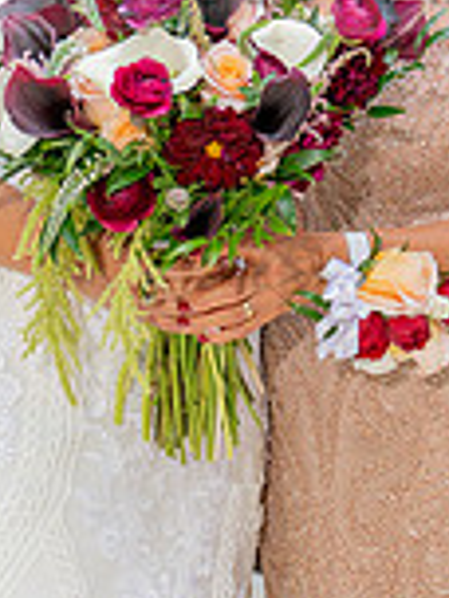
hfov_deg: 7.1
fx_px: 3615
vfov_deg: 9.4
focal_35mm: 209
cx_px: 205
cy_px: -61
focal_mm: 57
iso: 200
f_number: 4.5
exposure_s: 1/200
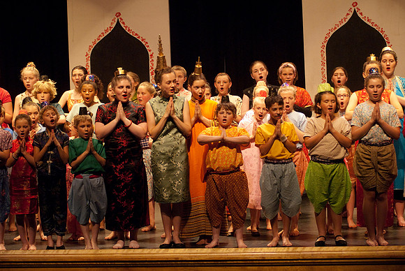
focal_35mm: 120
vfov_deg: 11.4
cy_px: 136
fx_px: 1351
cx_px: 202
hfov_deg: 17.0
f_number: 2.8
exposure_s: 1/125
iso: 1000
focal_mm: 80
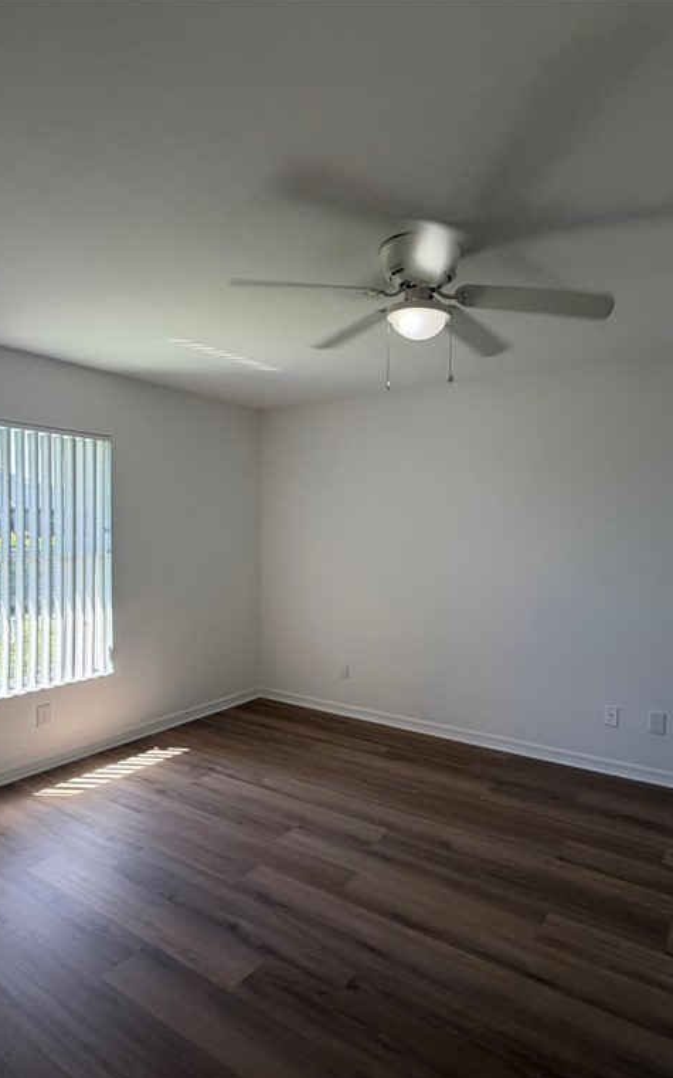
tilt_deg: -0.4
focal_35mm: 20
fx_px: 587
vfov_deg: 85.1
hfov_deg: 59.3
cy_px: 540
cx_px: 390
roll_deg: -0.9
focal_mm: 2.22
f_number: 2.2
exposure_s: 1/121
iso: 100
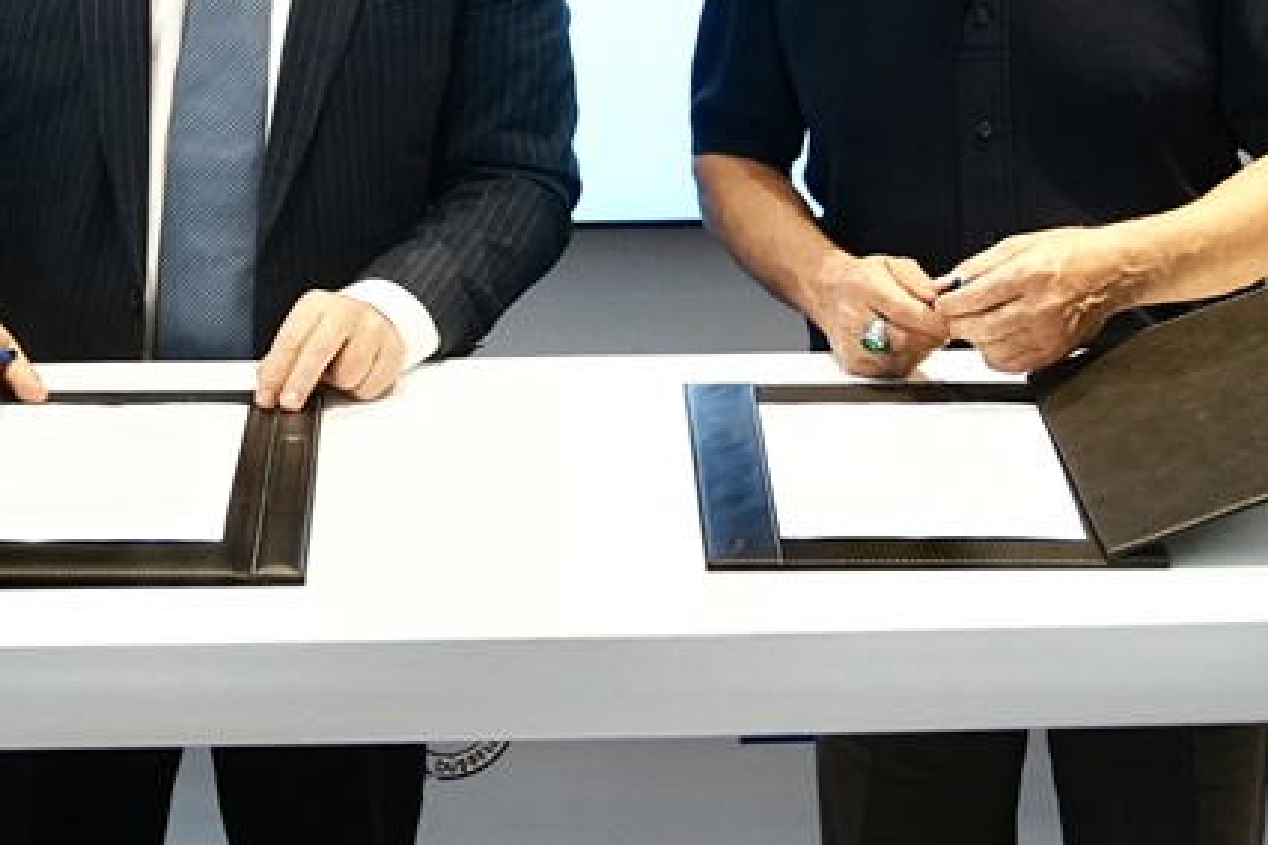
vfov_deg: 14.2
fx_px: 3346
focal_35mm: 95
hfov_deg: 21.5
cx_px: 613
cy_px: 27
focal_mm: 30
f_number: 3.2
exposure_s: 1/200
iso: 1600
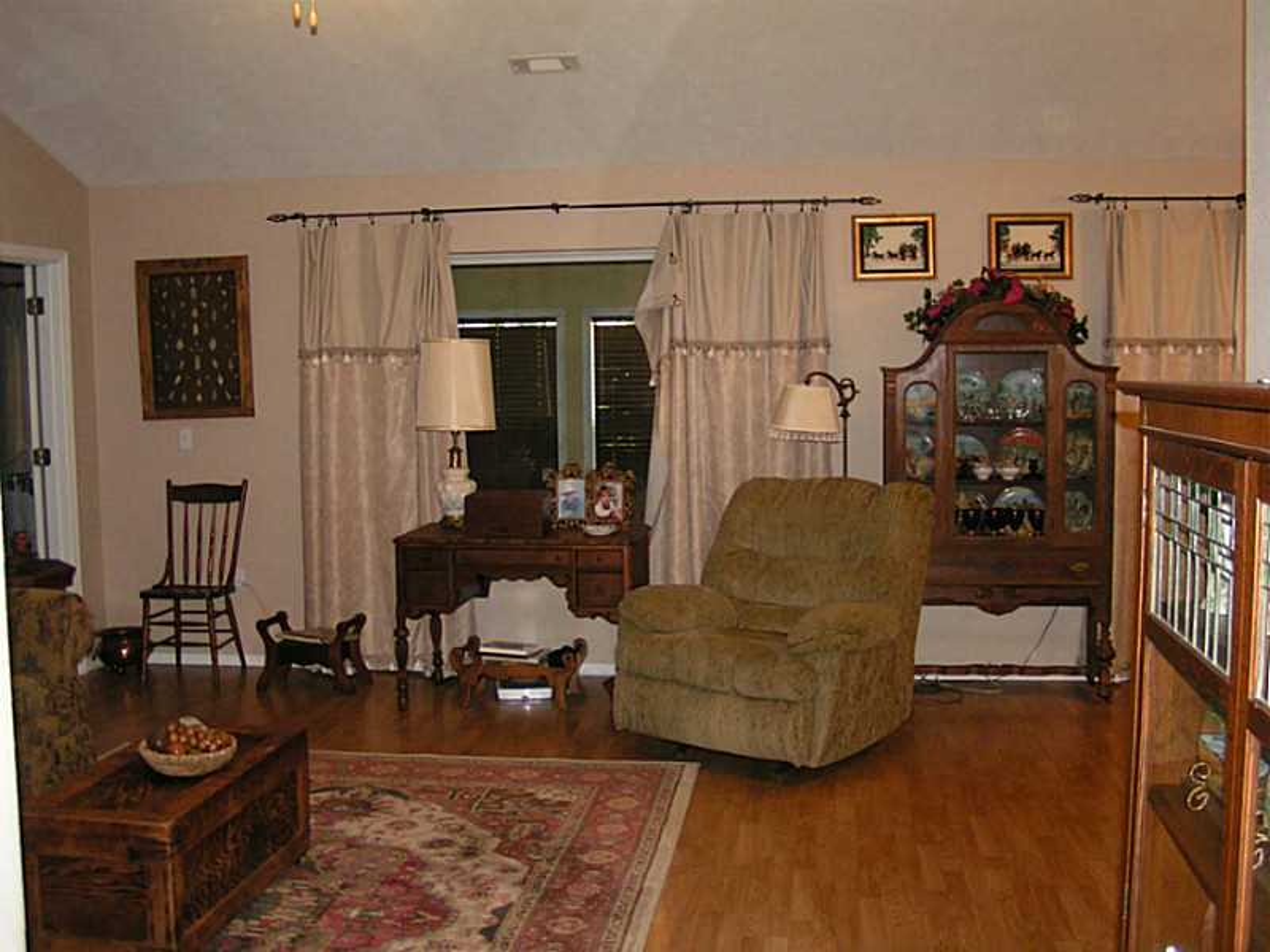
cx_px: 635
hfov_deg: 49.0
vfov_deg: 37.7
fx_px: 1394
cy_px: 476
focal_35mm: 38
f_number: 2.8
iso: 200
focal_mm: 5.8
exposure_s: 1/40
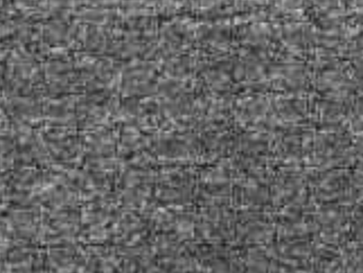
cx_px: 809
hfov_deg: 7.4
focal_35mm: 253
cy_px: -285
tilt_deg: -61.0
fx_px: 2655
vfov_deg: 5.7
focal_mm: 6.76
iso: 80
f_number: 1.78
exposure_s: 1/50
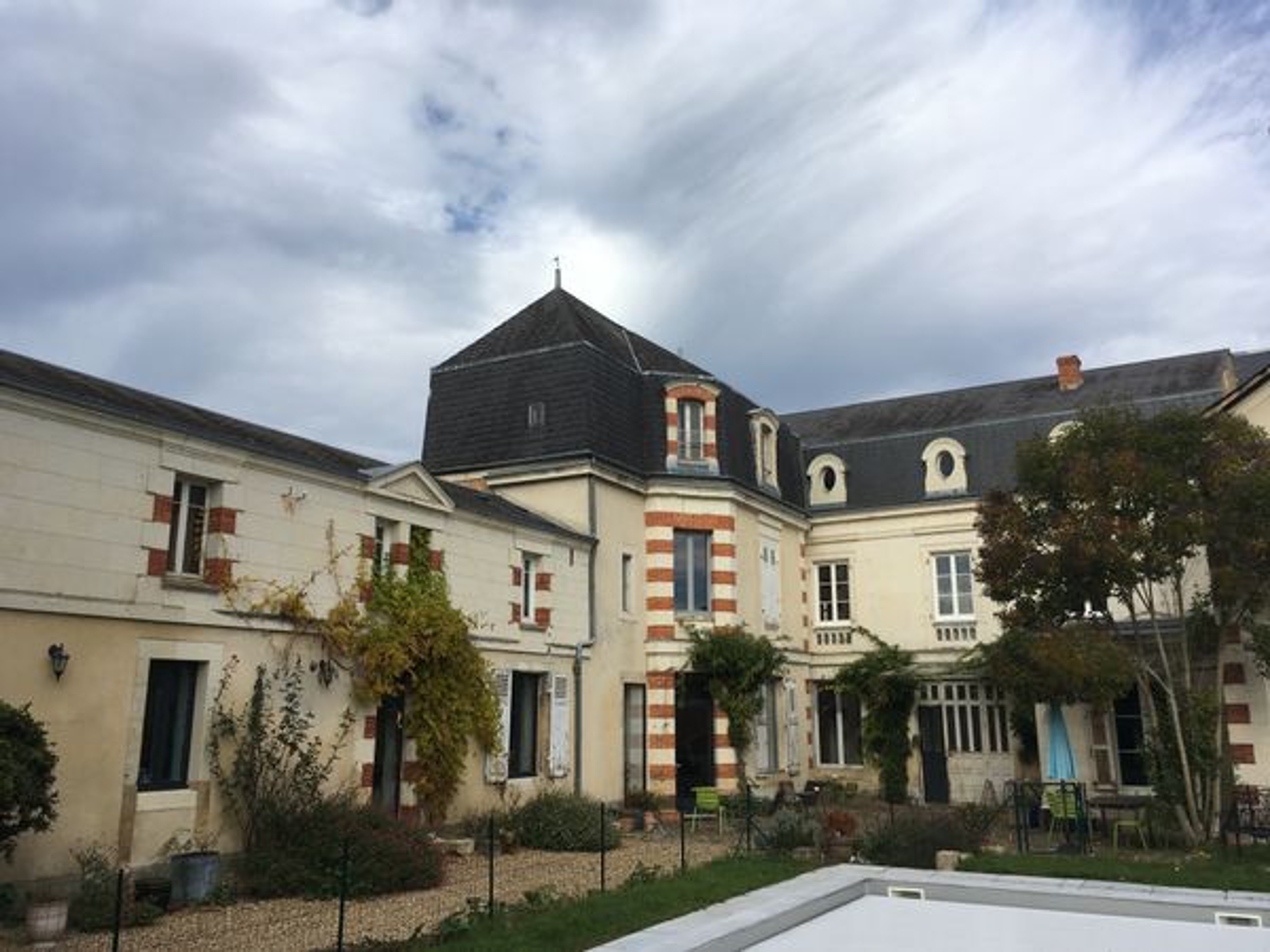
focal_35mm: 29
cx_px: 635
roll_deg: +0.7
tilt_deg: +12.0
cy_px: 476
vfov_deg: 48.2
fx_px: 1064
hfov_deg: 61.7
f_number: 2.2
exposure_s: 1/1282
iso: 25
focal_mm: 4.15
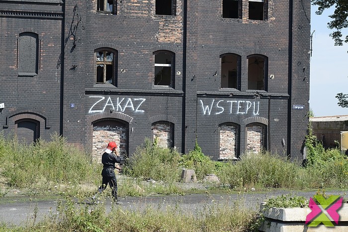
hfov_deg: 23.9
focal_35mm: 85
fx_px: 822
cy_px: 116
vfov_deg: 16.1
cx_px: 174
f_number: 6.3
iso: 100
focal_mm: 85
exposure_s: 1/320
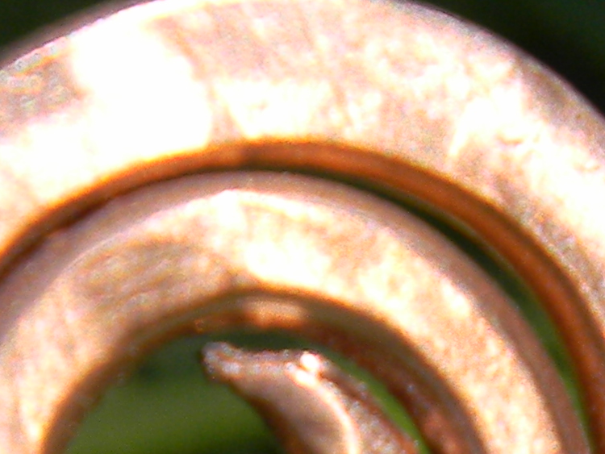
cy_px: 982
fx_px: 13794
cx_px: 619
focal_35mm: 789
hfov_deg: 2.5
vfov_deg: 1.9
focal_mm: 26.8
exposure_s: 1/527
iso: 80
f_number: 5
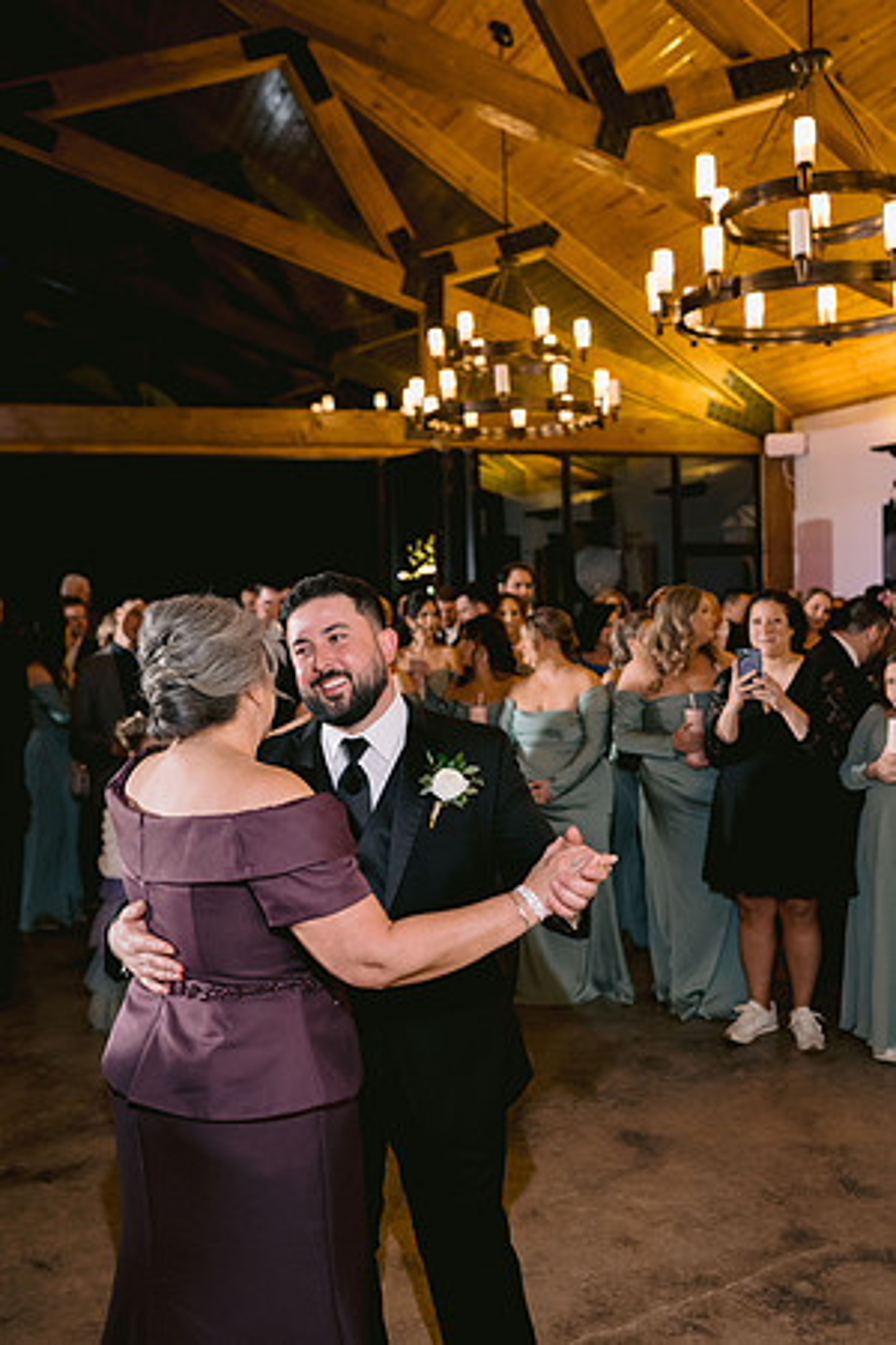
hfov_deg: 37.9
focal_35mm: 35
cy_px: 672
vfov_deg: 54.4
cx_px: 448
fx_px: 1307
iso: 1600
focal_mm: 35
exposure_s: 1/125
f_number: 2.8
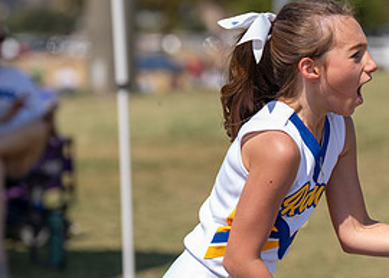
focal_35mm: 280
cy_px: 160
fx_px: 3094
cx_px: 360
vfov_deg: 5.1
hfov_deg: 7.2
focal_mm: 110
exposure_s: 1/1600
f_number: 3.2
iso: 80
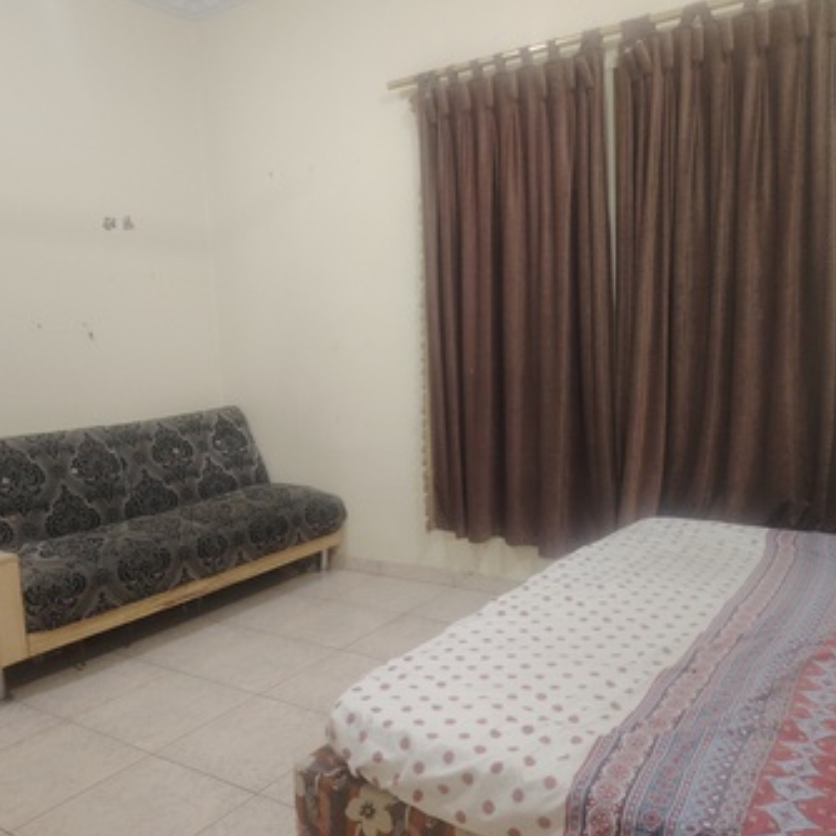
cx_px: 417
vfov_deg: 55.6
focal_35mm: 29
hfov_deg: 55.6
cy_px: 422
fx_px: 792
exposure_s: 1/30
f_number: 1.75
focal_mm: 5.25
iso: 945
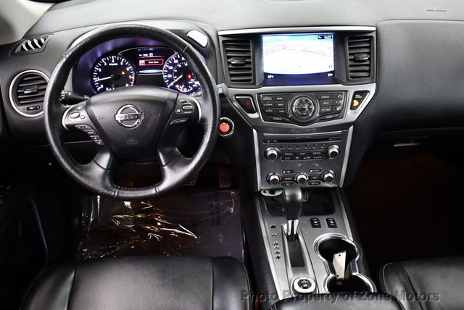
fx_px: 464
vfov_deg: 36.9
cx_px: 232
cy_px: 155
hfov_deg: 53.1
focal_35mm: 36
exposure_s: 1/80
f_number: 3.5
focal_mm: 18
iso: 3200
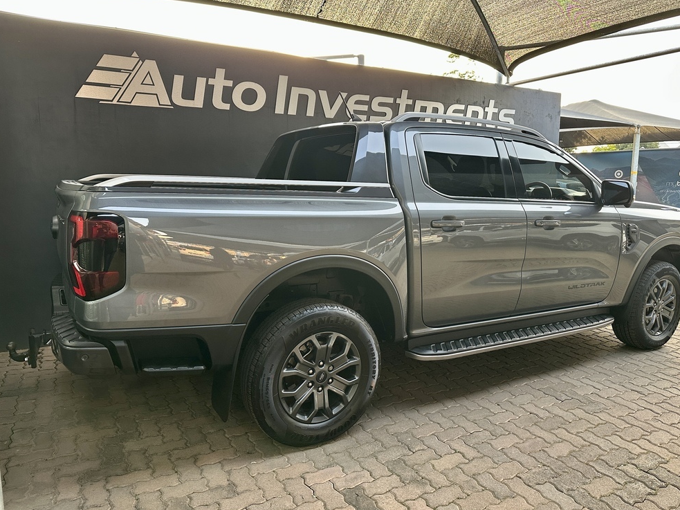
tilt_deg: -8.5
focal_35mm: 25
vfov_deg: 54.9
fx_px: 491
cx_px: 351
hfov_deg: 69.4
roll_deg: -0.4
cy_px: 248
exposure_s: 1/121
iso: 200
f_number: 1.78
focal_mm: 6.86
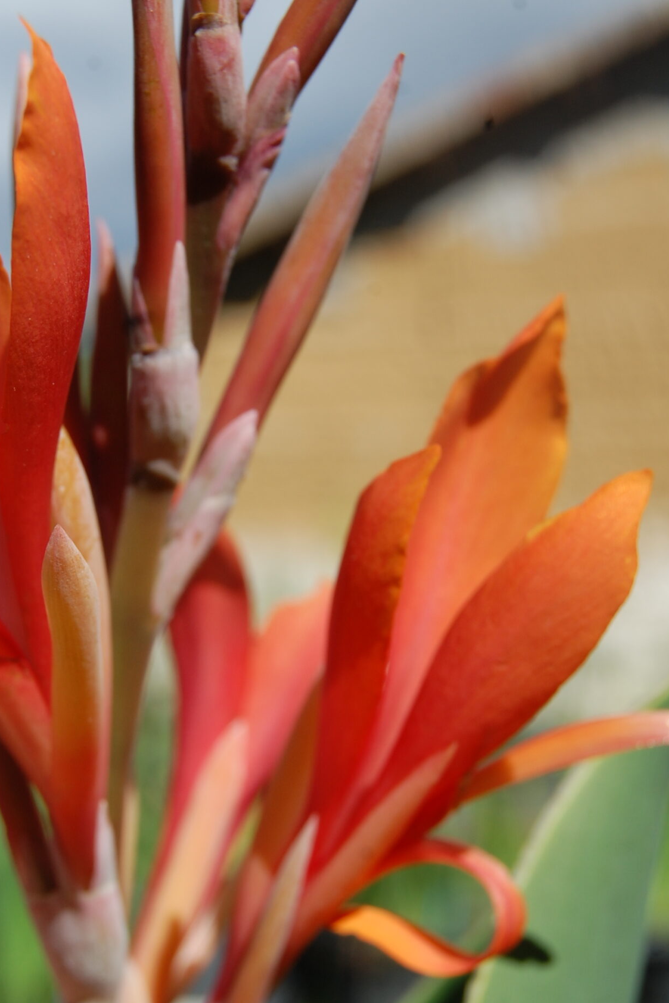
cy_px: 613
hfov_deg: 17.2
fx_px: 2203
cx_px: 216
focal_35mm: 79
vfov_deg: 25.6
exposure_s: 1/400
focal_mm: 38
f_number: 10
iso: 200
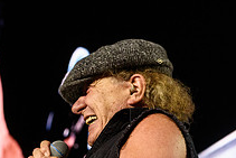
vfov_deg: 6.2
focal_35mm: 220
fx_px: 1443
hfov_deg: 9.3
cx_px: 107
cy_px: 179
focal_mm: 70
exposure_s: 1/500
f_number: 4
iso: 2500
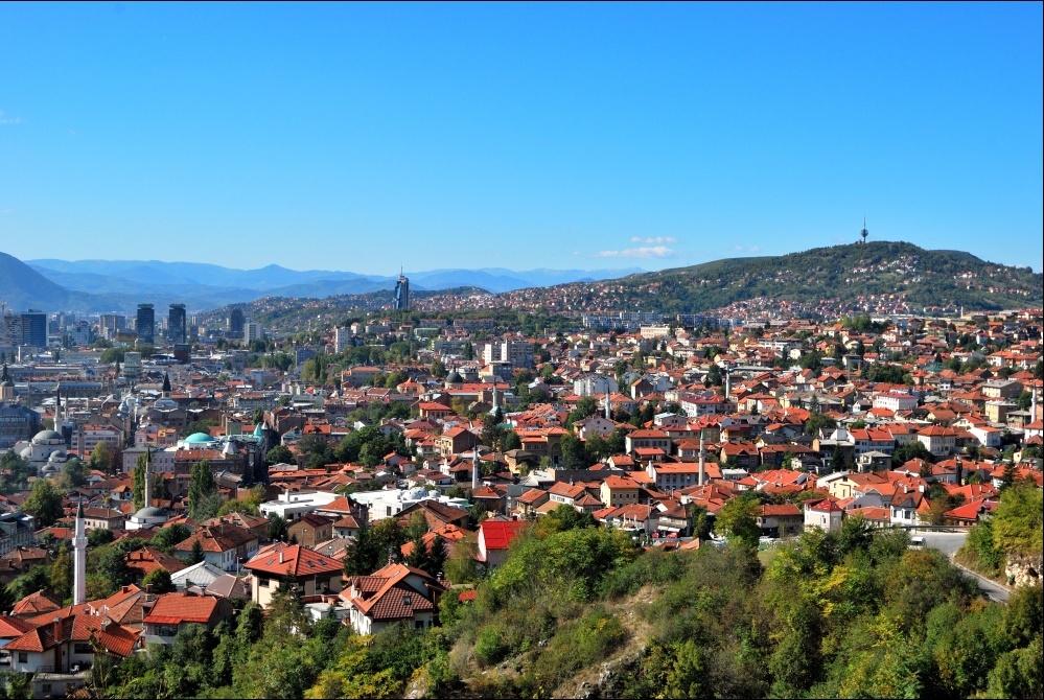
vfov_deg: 26.6
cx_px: 522
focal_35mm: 51
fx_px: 1482
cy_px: 350
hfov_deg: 38.8
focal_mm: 34
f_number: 10
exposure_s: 1/500
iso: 200
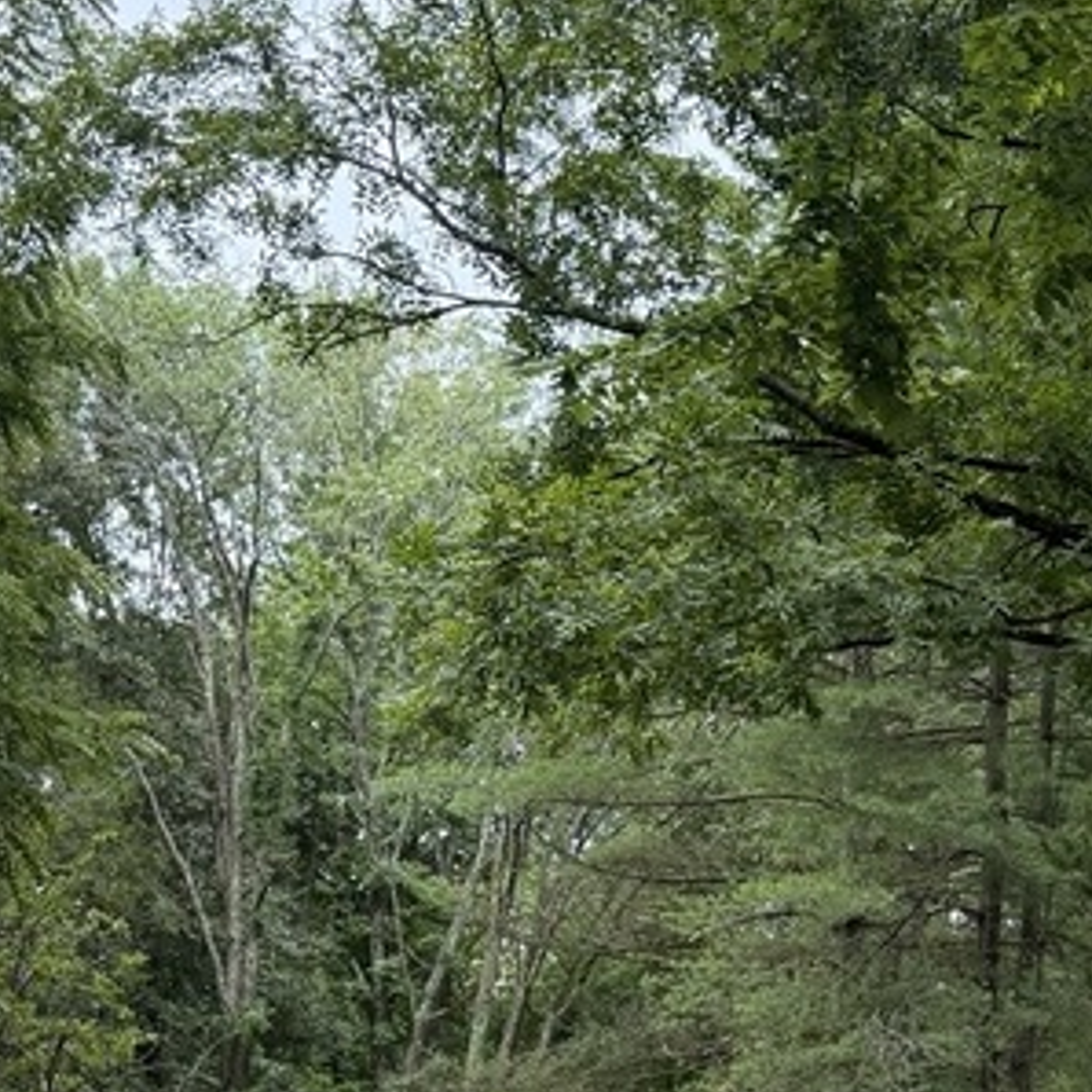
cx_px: 1059
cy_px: 1019
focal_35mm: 77
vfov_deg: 21.9
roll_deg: -3.0
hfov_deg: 21.8
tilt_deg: +3.7
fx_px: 2748
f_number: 1.78
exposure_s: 1/898
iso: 100
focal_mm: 6.76
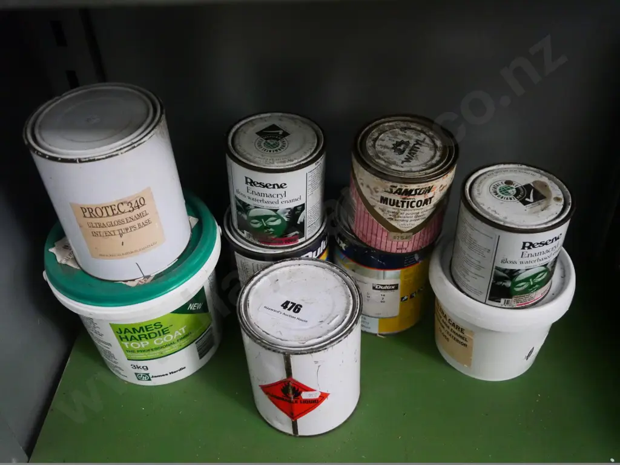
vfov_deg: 41.8
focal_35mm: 34
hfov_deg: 54.0
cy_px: 232
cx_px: 310
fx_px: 609
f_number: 3.8
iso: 6400
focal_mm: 17
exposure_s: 1/800
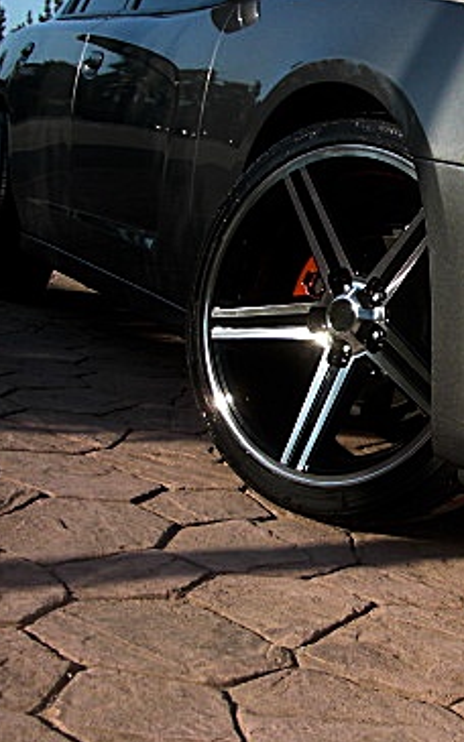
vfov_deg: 30.6
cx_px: 554
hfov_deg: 18.4
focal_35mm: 67
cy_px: 352
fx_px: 1356
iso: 50
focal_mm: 6.3
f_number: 2.8
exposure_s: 1/500
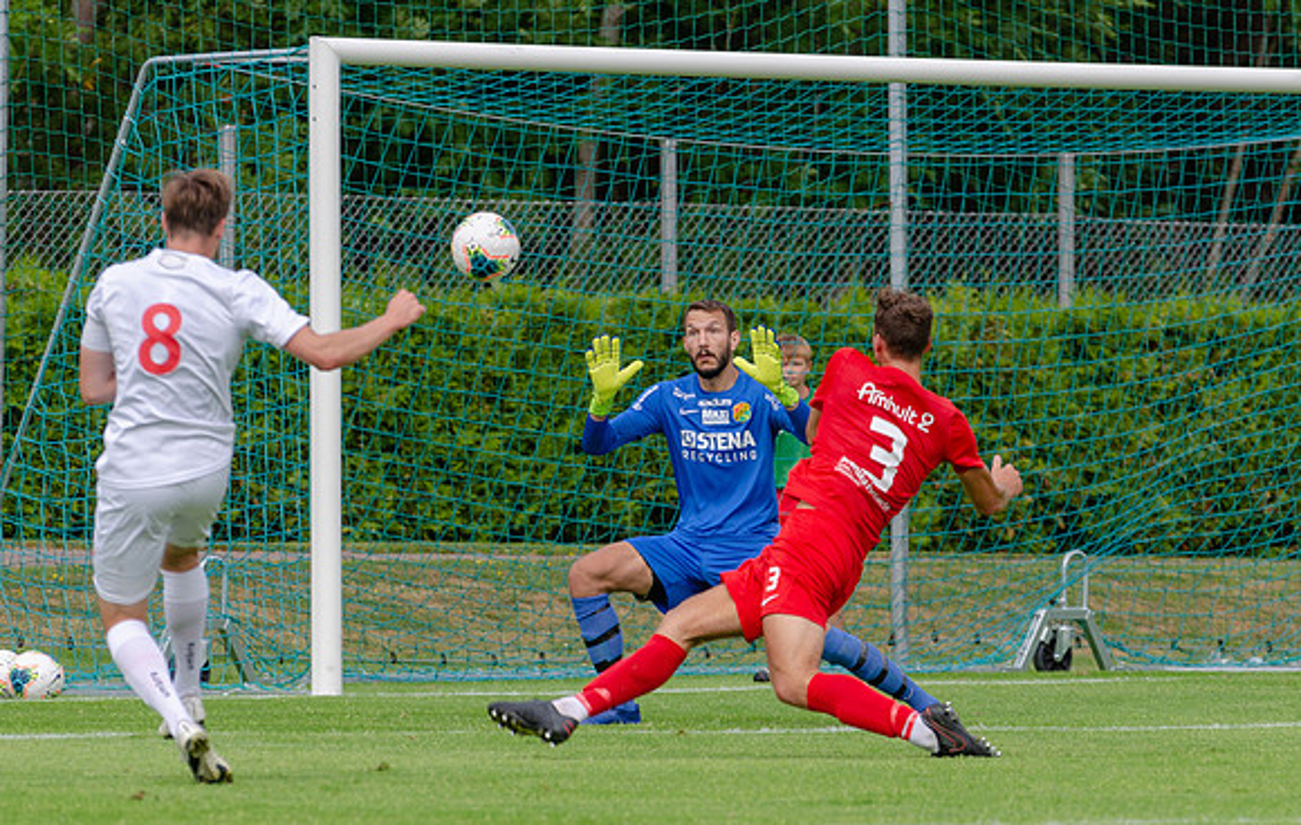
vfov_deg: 3.9
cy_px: 499
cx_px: 753
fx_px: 11977
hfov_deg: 6.2
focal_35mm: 336
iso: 160
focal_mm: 180
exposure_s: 1/800
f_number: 5
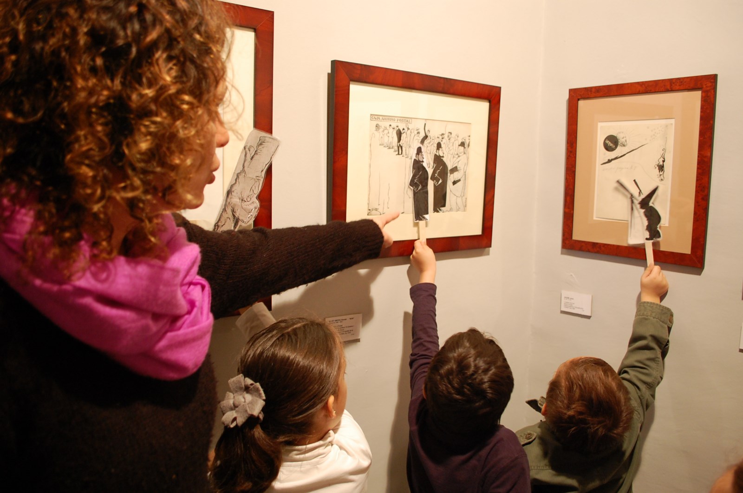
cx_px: 372
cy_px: 246
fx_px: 556
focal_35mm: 27
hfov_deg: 67.5
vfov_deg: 47.8
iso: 800
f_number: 3.5
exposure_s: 1/25
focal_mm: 18
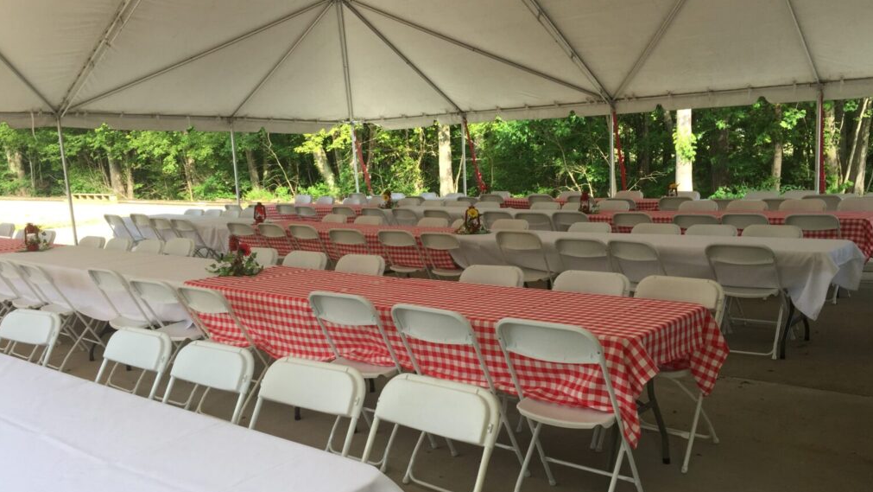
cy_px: 270
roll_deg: +2.0
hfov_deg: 61.0
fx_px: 741
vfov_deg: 36.7
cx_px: 440
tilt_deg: -11.1
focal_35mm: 32
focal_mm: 4.15
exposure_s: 1/230
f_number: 2.2
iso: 32
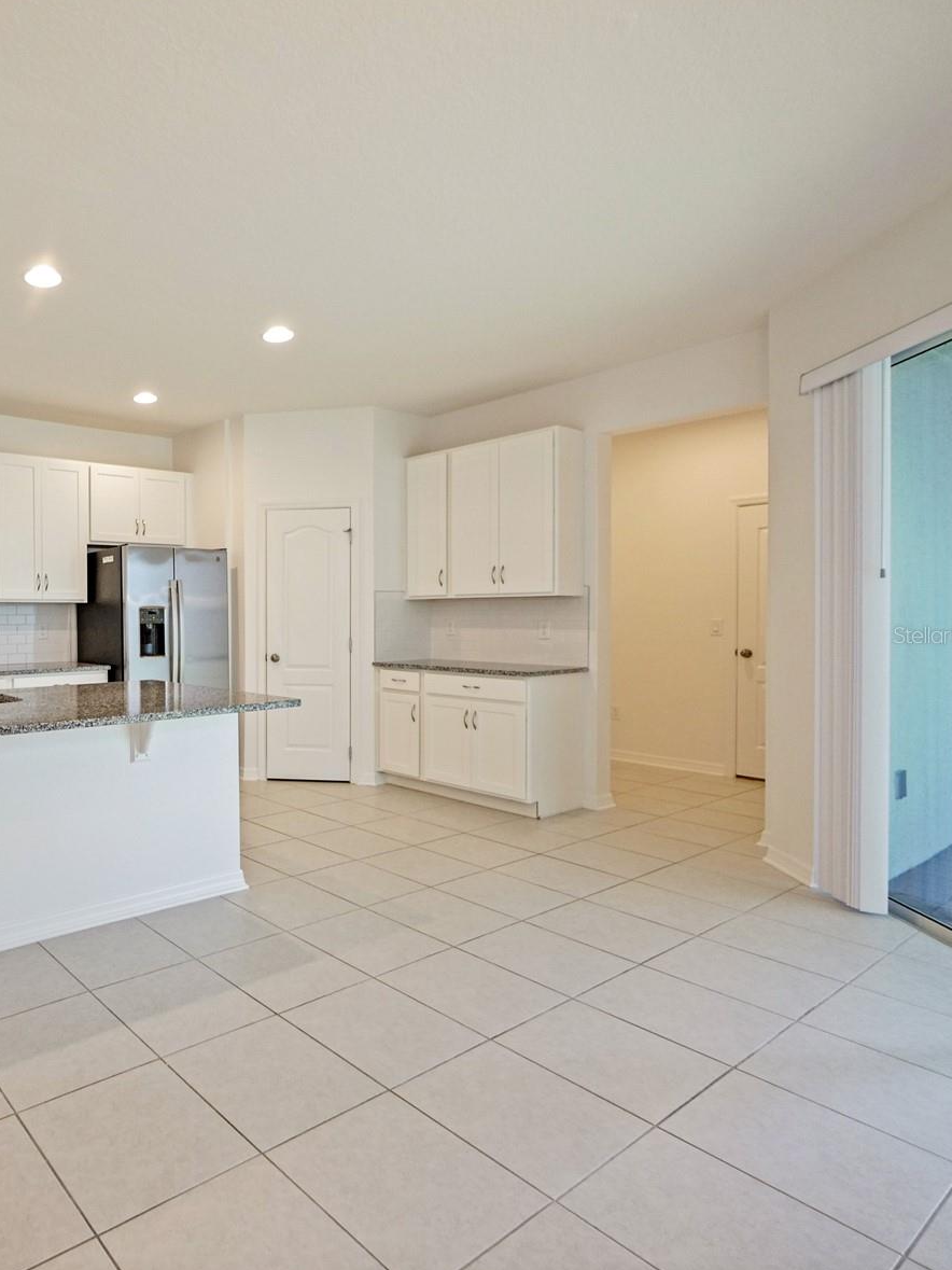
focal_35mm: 19
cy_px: 635
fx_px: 697
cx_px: 134
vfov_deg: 84.7
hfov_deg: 60.4
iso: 800
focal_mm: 7
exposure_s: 1/60
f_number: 4
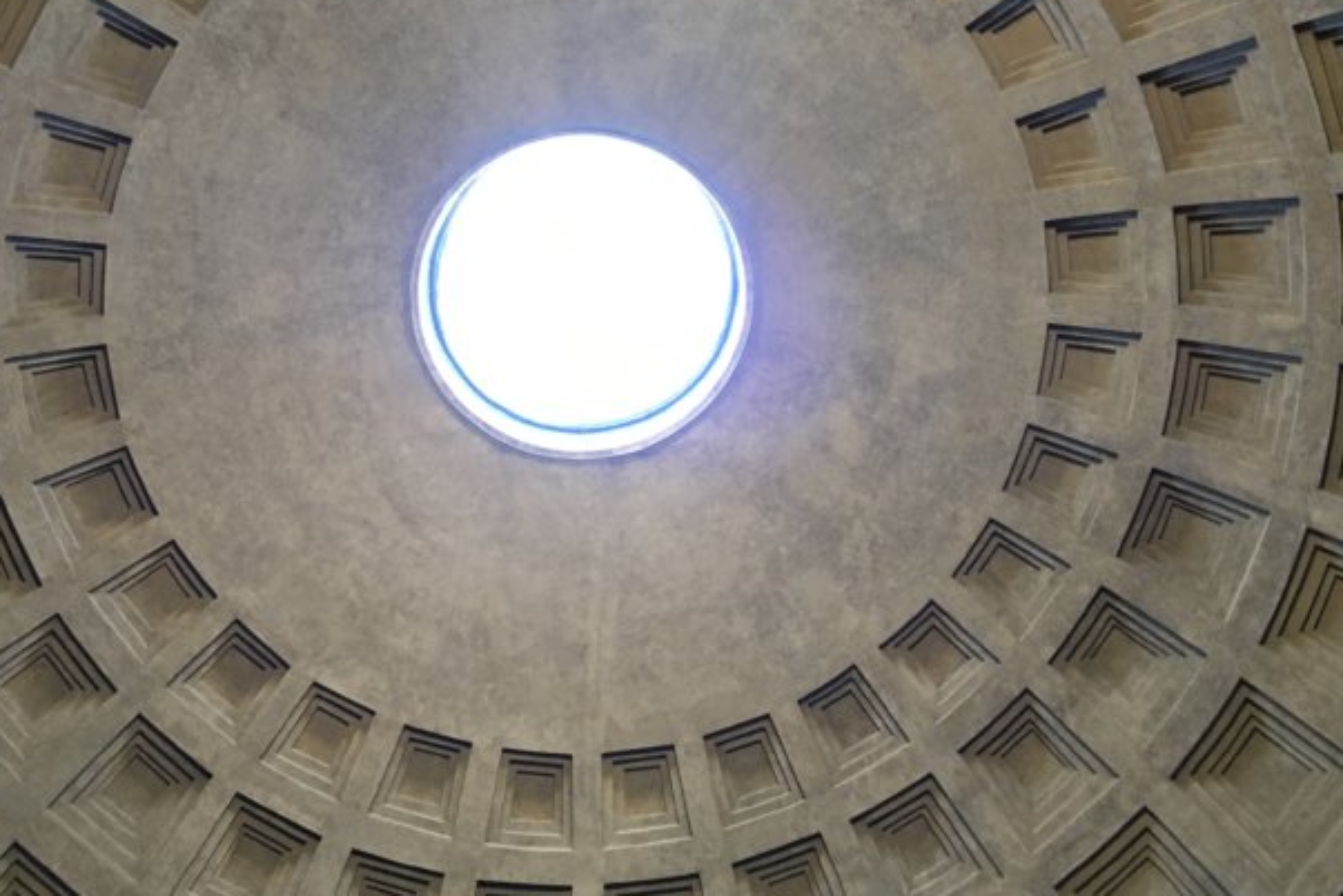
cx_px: 648
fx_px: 1492
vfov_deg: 33.0
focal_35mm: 40
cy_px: 281
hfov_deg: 48.5
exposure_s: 1/33
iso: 125
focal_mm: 4.15
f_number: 2.2
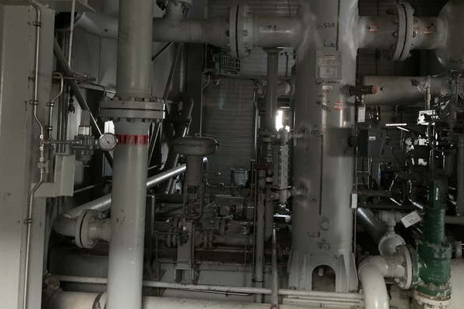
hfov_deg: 58.7
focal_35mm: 32
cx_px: 252
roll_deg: -2.2
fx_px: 412
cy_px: 116
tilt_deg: +2.9
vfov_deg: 40.8
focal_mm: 4.25
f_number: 1.8
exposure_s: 1/15
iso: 1600
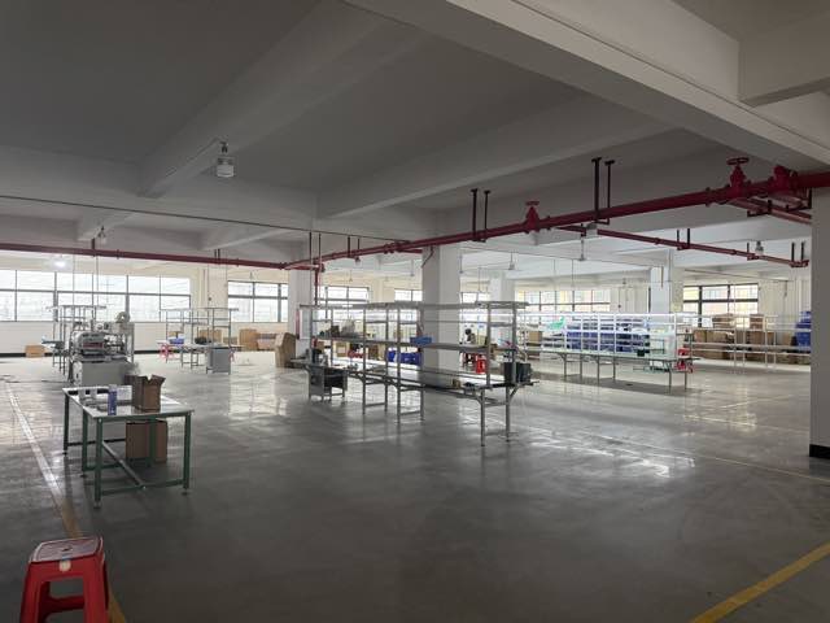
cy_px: 312
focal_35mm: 24
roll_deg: -0.5
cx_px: 415
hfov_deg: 71.6
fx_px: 575
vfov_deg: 56.8
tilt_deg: -0.9
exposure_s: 1/100
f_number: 1.78
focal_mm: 6.76
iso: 320
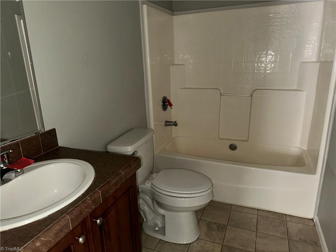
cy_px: 126
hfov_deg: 71.6
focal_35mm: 24
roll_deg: +1.6
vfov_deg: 56.8
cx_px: 168
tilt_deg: -15.8
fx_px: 233
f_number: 1.78
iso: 160
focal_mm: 6.86
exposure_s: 1/6
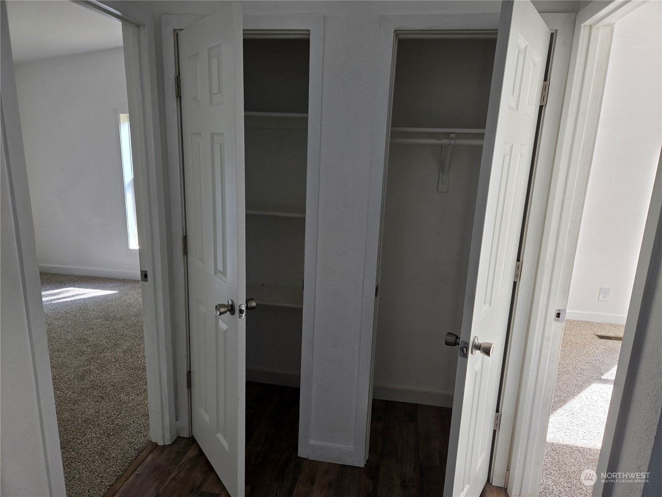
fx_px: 440
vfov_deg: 58.9
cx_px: 331
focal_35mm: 23
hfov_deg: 73.9
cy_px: 248
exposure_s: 1/120
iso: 50
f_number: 1.8
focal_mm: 5.4
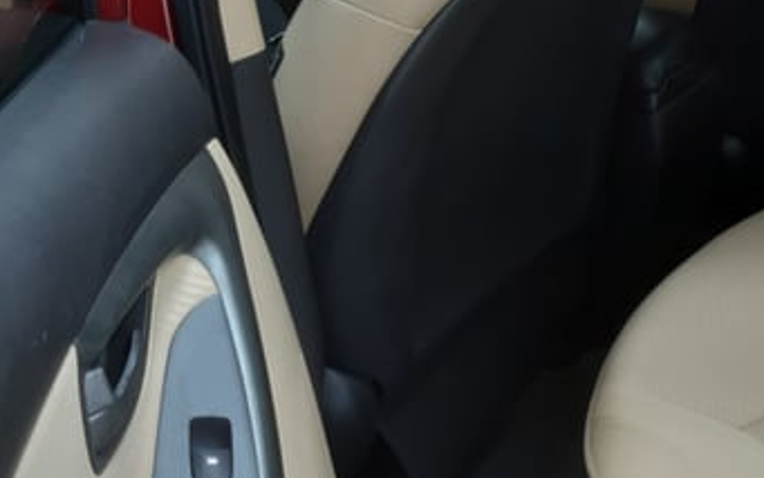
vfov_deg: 20.9
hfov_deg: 32.0
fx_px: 1291
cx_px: 623
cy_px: 330
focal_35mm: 62
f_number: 1.7
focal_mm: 3.92
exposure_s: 1/50
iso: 50
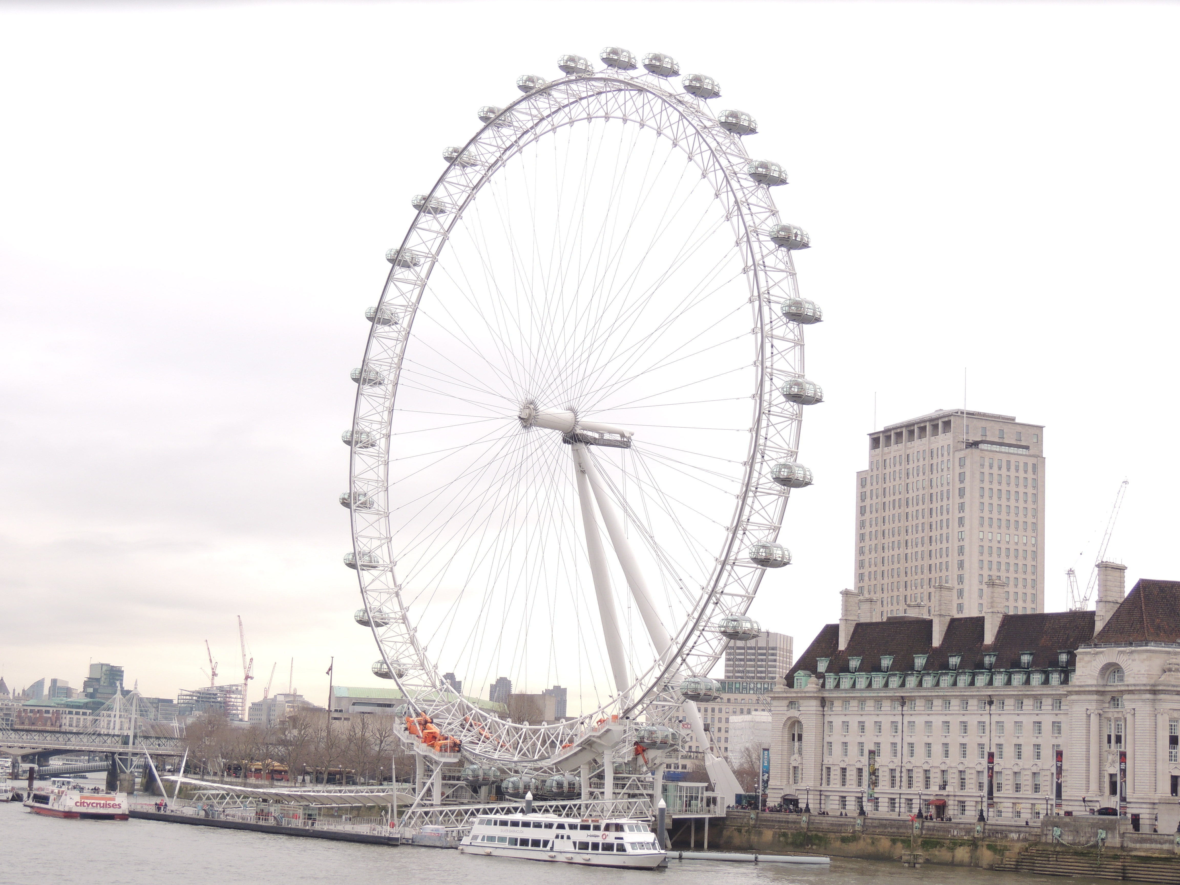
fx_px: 2045
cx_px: 590
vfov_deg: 24.4
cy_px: 442
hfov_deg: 32.2
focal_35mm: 60
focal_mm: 10.7
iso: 100
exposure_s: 1/1000
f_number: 3.7
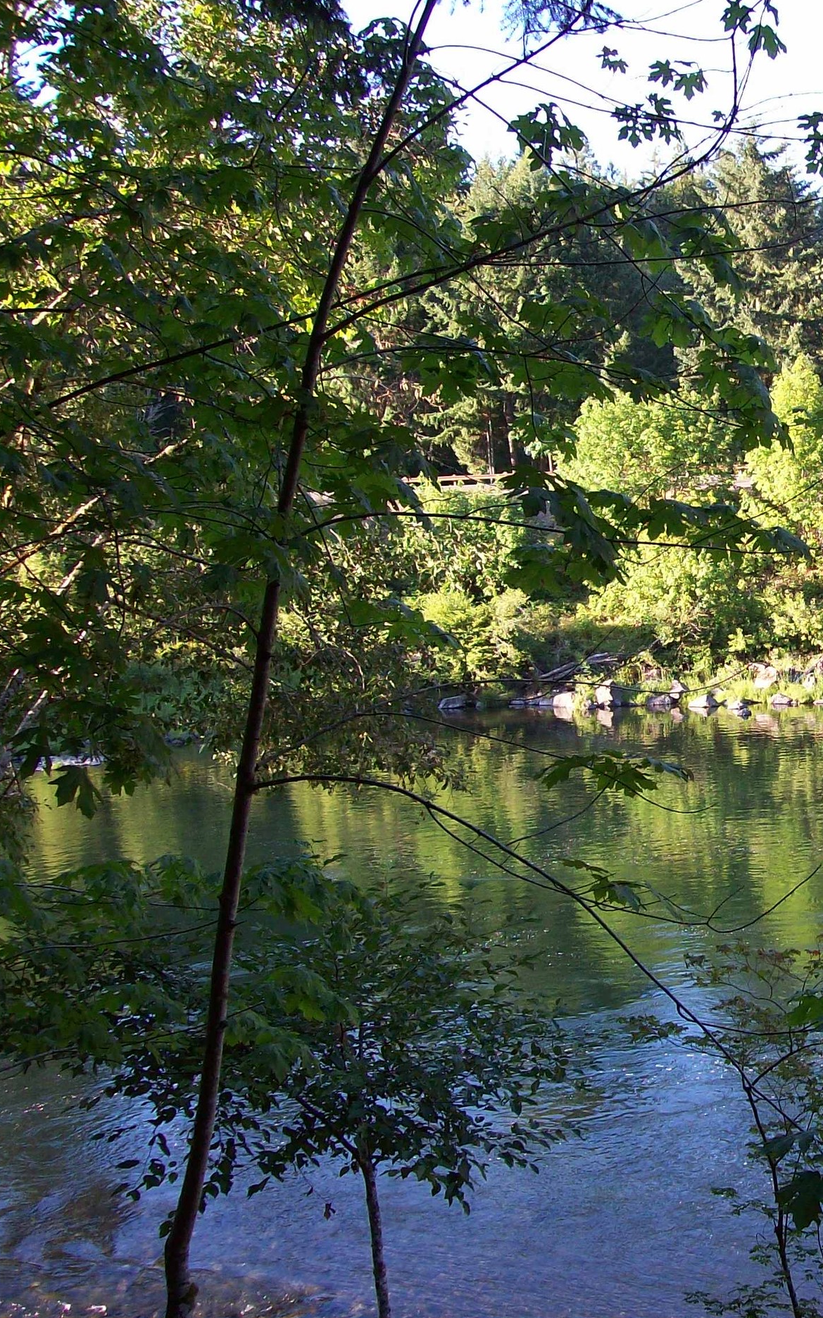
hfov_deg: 24.1
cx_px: 847
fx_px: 1831
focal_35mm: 51
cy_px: 658
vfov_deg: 39.6
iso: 80
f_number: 2.7
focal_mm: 6
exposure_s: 1/122
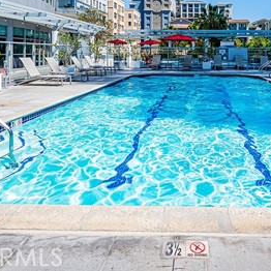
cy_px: 52
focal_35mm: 29
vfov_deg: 51.9
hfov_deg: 53.7
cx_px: 195
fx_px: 257
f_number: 5.6
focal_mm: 14
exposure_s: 1/500
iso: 80
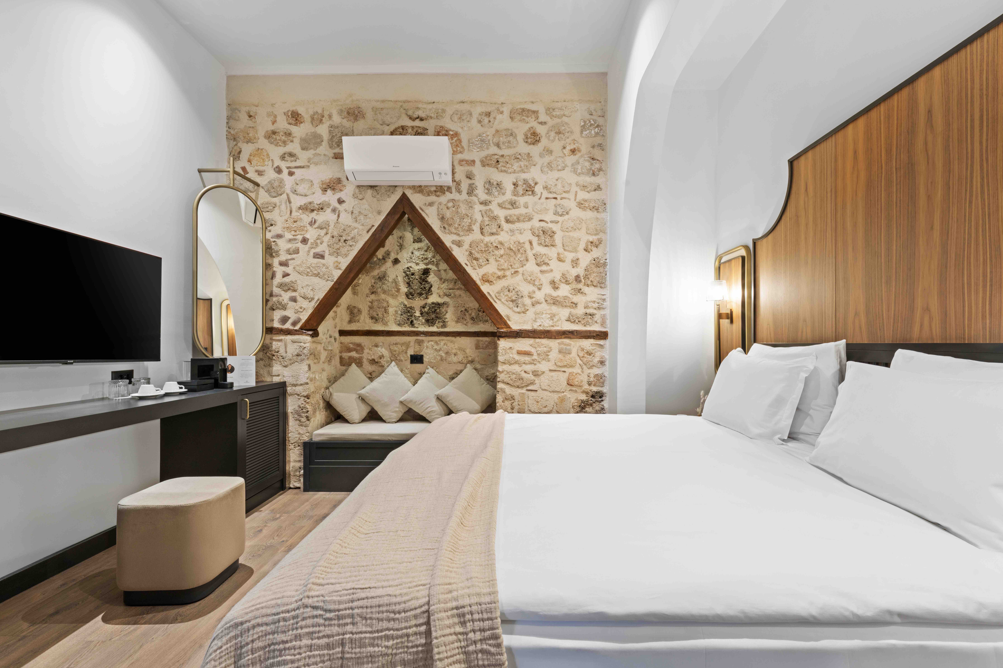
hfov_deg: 100.4
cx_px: 514
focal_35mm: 15
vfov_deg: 77.3
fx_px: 418
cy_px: 333
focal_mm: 14
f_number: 14
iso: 200
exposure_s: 5
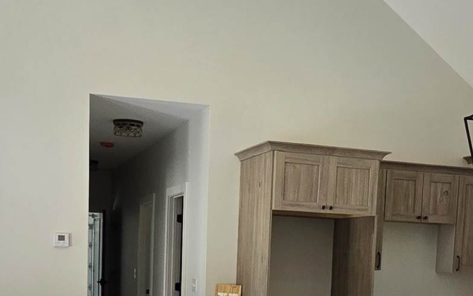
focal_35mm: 54
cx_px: 251
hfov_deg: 37.5
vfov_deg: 22.1
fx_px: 696
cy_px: 355
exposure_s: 1/120
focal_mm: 2.2
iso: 64
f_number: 2.2
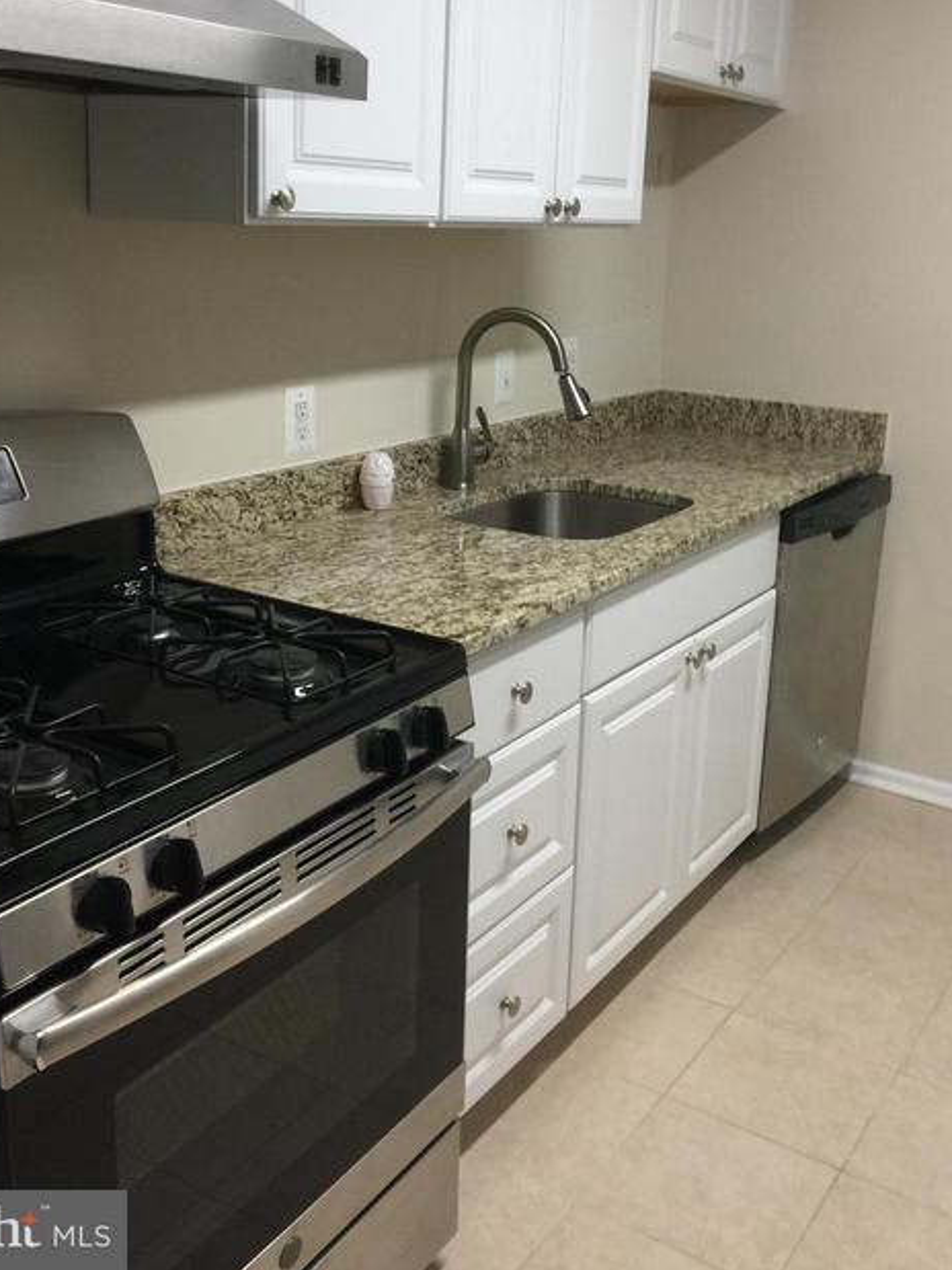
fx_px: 1321
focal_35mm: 36
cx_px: 462
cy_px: 486
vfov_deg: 50.9
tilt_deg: -6.6
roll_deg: -3.2
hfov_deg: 39.6
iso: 50
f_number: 2.2
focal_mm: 4.15
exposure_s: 1/30
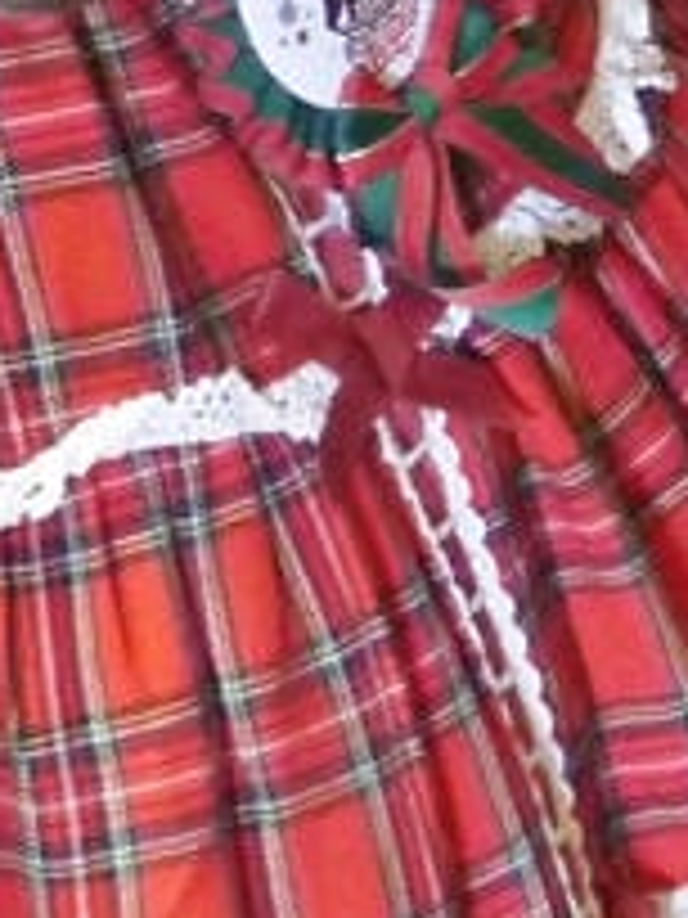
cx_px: -450
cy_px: -144
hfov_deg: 6.6
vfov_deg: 8.9
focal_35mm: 220
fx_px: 5830
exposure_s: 1/30
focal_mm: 14
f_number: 3.5
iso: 1600
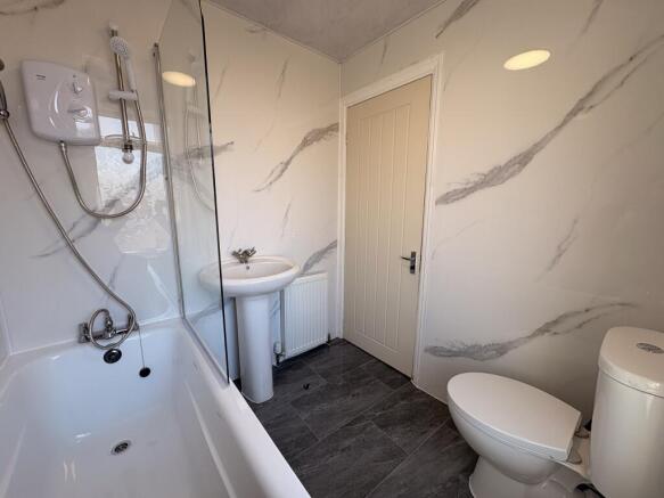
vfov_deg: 85.7
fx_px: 268
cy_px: 249
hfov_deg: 102.1
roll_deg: -0.4
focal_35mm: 14
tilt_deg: -9.9
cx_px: 332
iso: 40
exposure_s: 1/100
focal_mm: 2.22
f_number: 2.2
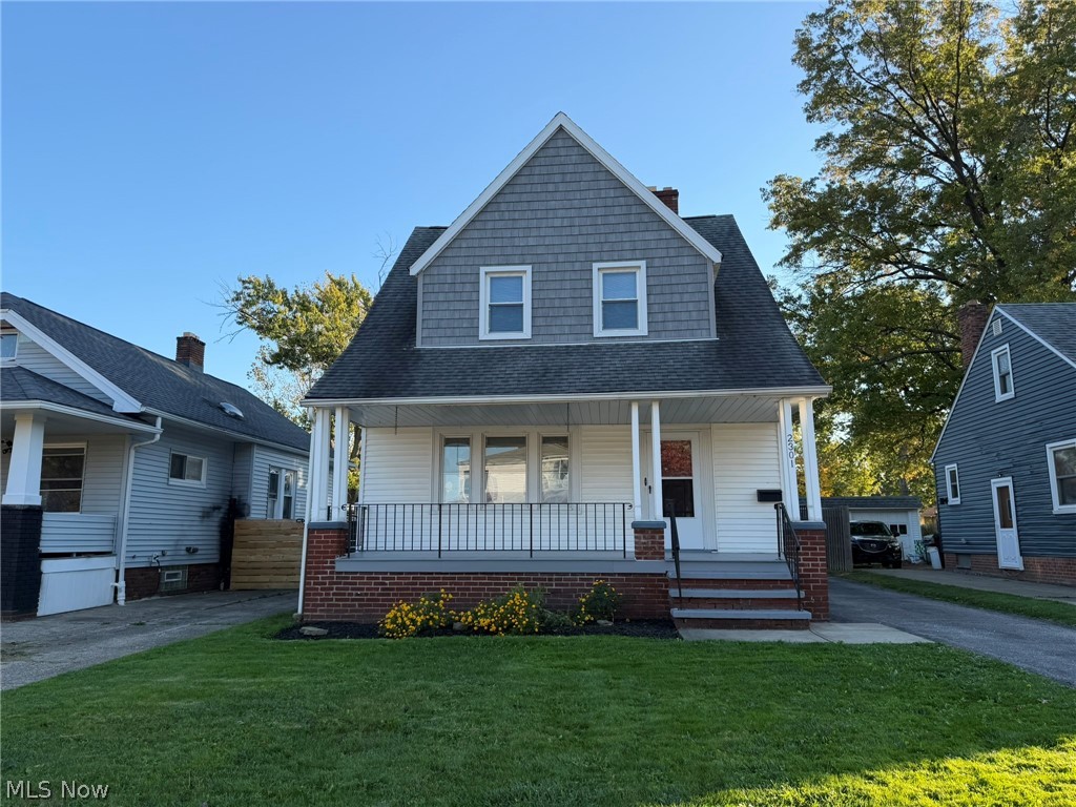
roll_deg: +0.4
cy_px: 404
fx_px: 746
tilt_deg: +10.4
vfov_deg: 56.8
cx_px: 538
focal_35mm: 24
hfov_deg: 71.6
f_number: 1.78
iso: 80
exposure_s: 1/1337
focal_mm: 6.76
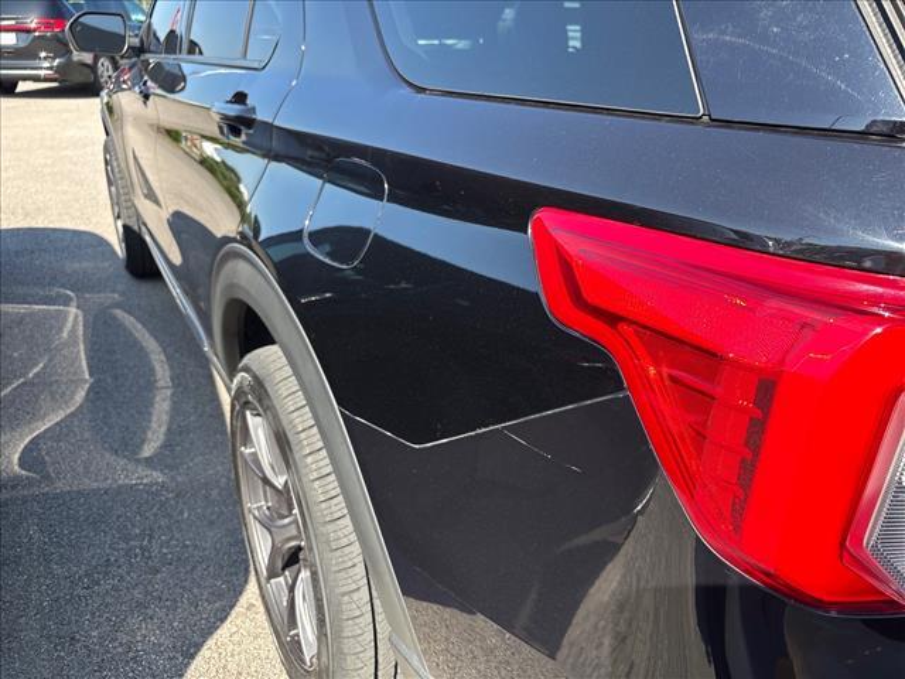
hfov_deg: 67.3
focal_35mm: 26
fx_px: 680
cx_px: 452
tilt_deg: -25.2
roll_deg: -1.7
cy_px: 340
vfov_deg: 53.1
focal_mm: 5.96
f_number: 1.6
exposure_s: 1/328
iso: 50
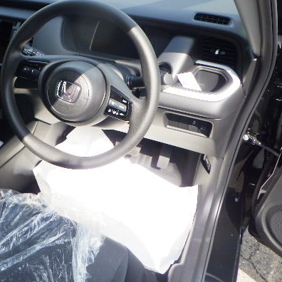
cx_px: 59
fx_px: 369
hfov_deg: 40.3
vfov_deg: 41.8
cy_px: 127
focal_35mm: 40
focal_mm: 5
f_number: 4.2
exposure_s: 1/400
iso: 250
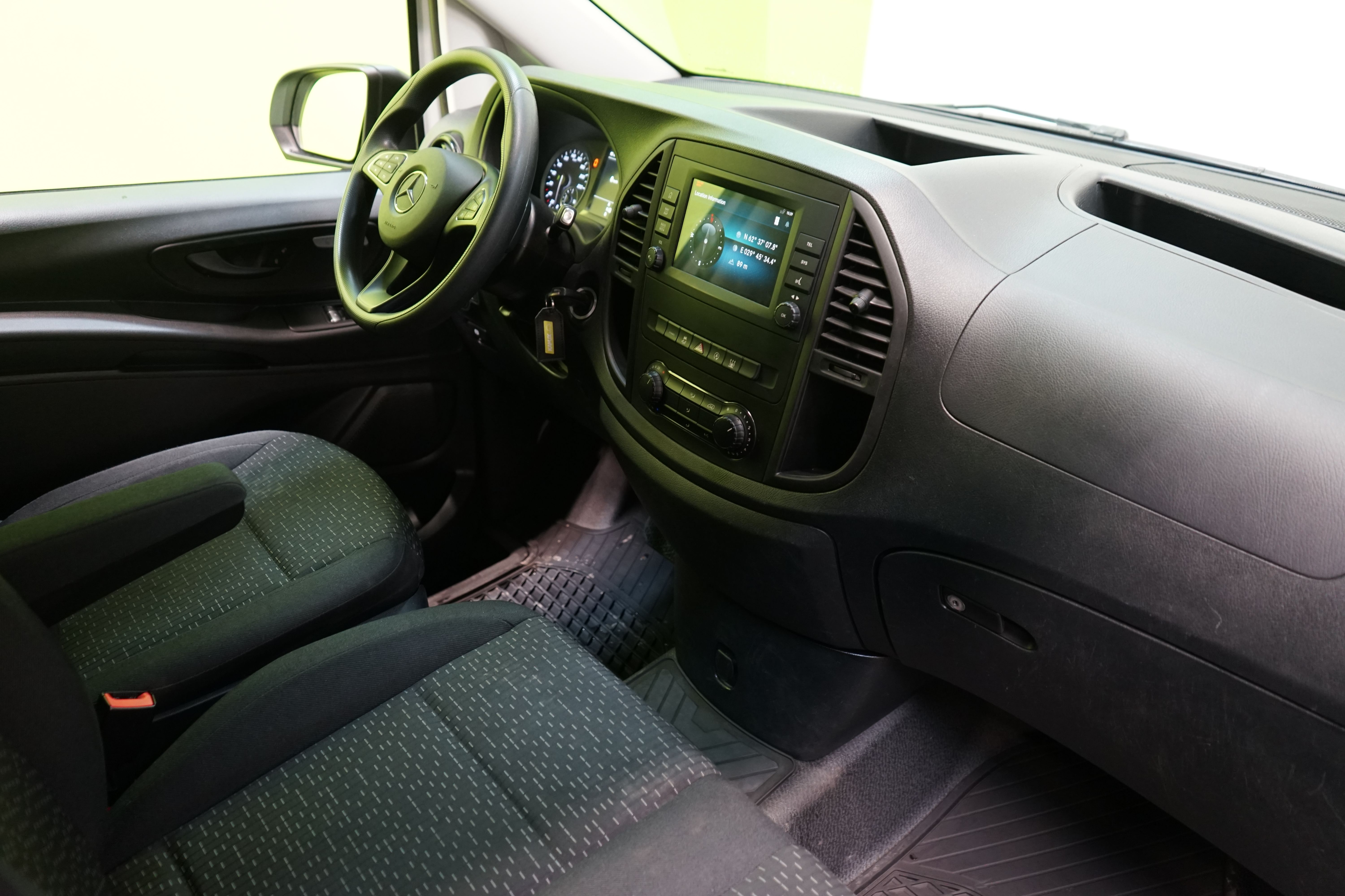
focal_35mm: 28
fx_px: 1046
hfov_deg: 65.5
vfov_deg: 46.4
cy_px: 448
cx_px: 672
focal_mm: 28
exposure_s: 1/30
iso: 1600
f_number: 3.5
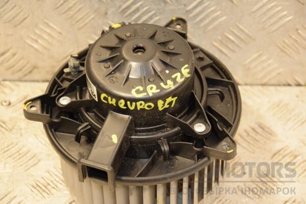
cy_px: 102
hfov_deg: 19.5
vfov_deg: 13.0
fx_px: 892
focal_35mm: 105
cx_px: 153
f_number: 5.3
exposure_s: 1/80
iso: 800
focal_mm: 70
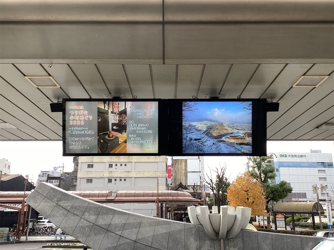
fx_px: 299
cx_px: 167
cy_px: 125
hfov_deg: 58.4
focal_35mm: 31
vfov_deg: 45.4
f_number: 2.4
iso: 25
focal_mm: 3.3
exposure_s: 1/202
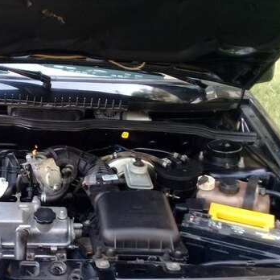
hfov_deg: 31.8
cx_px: 49
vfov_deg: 32.7
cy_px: 171
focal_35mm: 52
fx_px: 476
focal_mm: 3.3
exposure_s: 1/33
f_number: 2.2
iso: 50
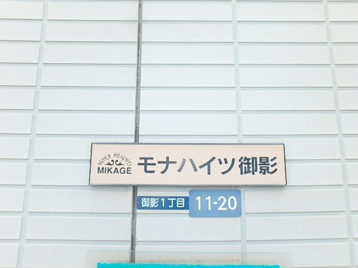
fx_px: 217
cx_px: 179
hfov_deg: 79.0
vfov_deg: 63.4
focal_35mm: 21
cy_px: 134
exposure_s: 1/100
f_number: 6
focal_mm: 3.7
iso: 125
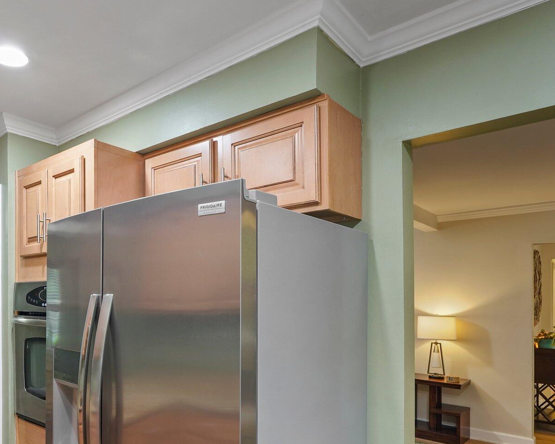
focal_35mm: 27
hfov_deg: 62.3
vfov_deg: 52.0
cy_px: 303
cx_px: 179
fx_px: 443
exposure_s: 1/1.25
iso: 500
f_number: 9
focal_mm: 17
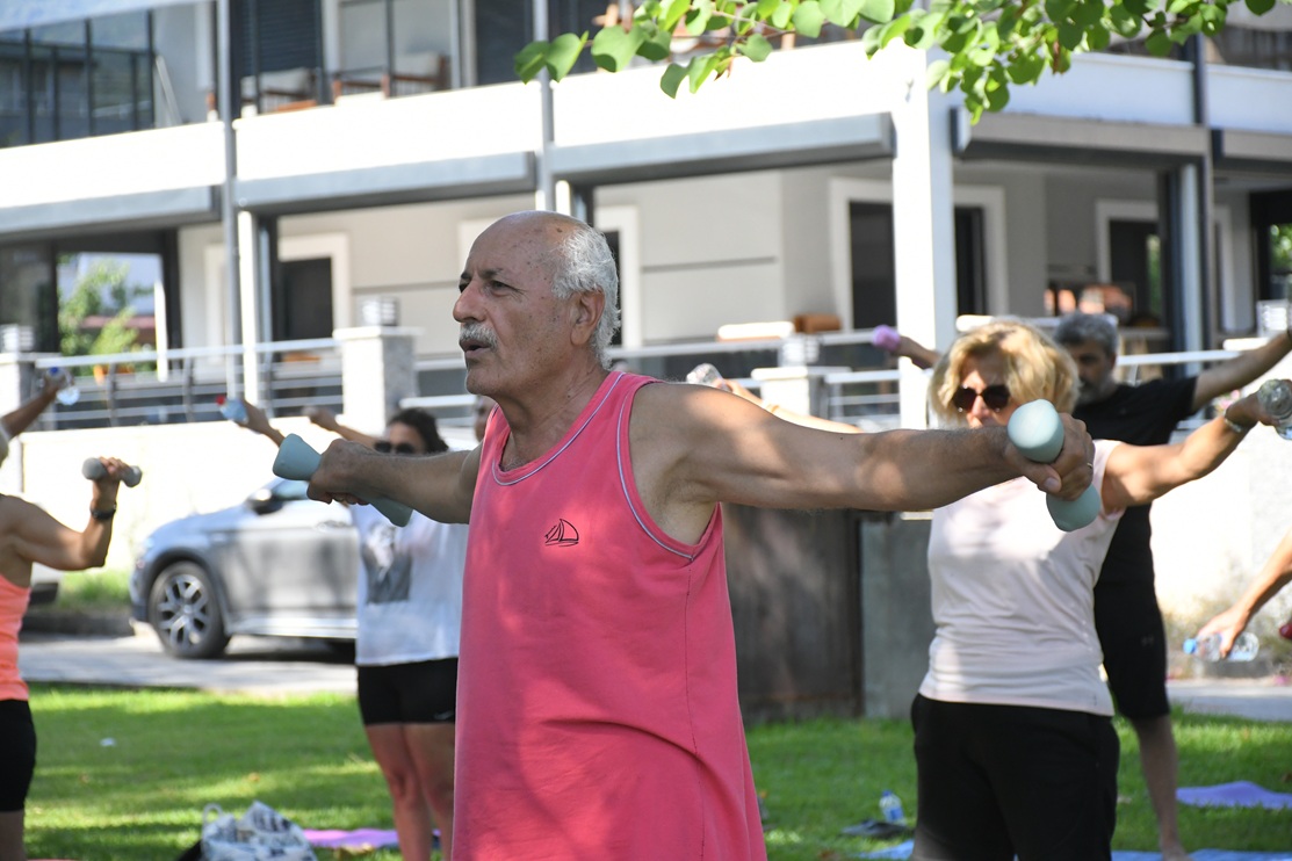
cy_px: 430
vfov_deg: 11.4
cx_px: 646
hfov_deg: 17.1
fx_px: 4306
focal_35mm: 120
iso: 1600
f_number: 5.6
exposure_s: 1/1600
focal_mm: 80
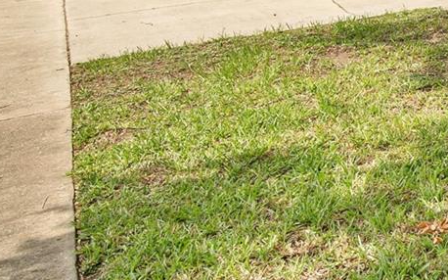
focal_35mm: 57
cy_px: -106
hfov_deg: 25.0
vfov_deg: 20.3
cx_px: 707
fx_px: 696
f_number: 10
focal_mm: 16
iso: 100
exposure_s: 1/160
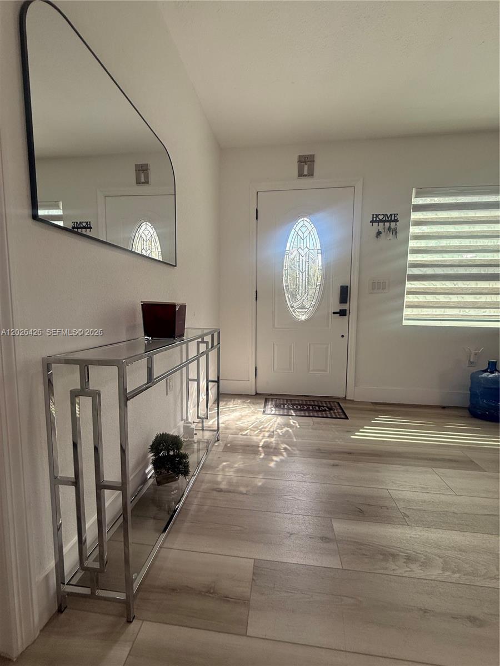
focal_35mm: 14
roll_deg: -1.0
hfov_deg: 85.7
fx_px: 270
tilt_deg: -5.0
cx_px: 250
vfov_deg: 102.1
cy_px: 333
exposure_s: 1/202
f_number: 2.2
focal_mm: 2.22
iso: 64
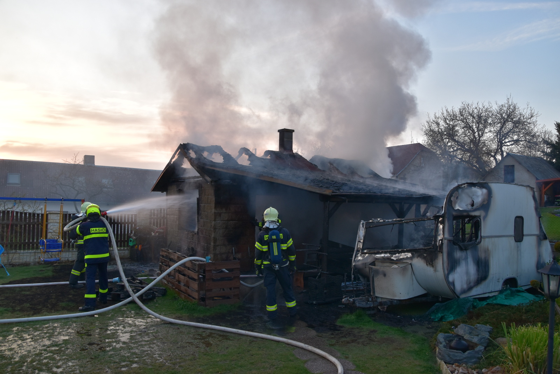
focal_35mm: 27
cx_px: 280
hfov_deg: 67.4
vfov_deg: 48.0
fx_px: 420
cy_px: 187
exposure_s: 1/80
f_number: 8
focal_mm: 18
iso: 400
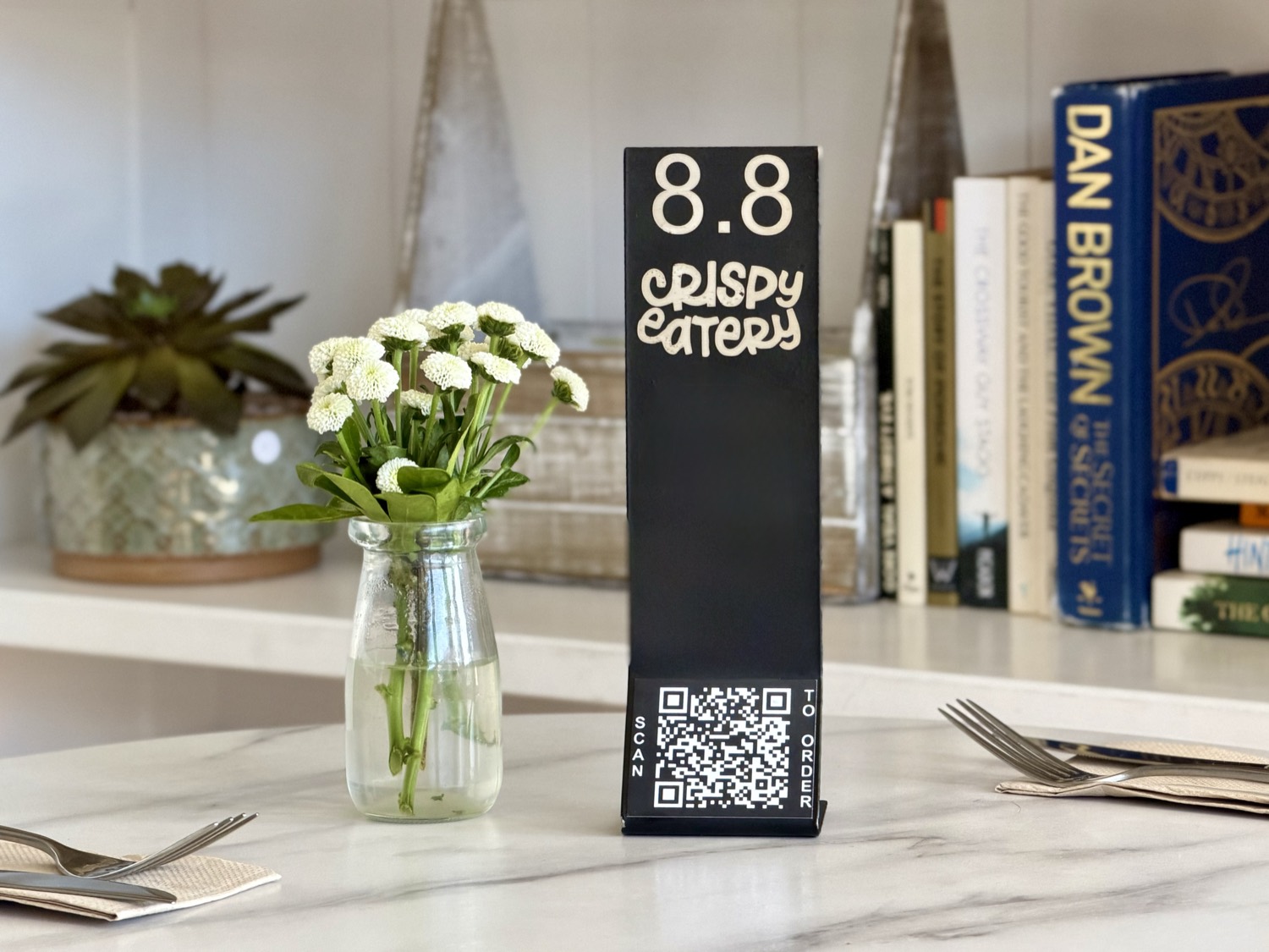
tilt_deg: -5.7
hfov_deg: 19.6
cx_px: 634
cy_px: 476
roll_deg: +2.8
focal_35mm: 100
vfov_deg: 14.8
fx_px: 3666
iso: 250
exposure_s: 1/121
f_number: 2.8
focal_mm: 16.89
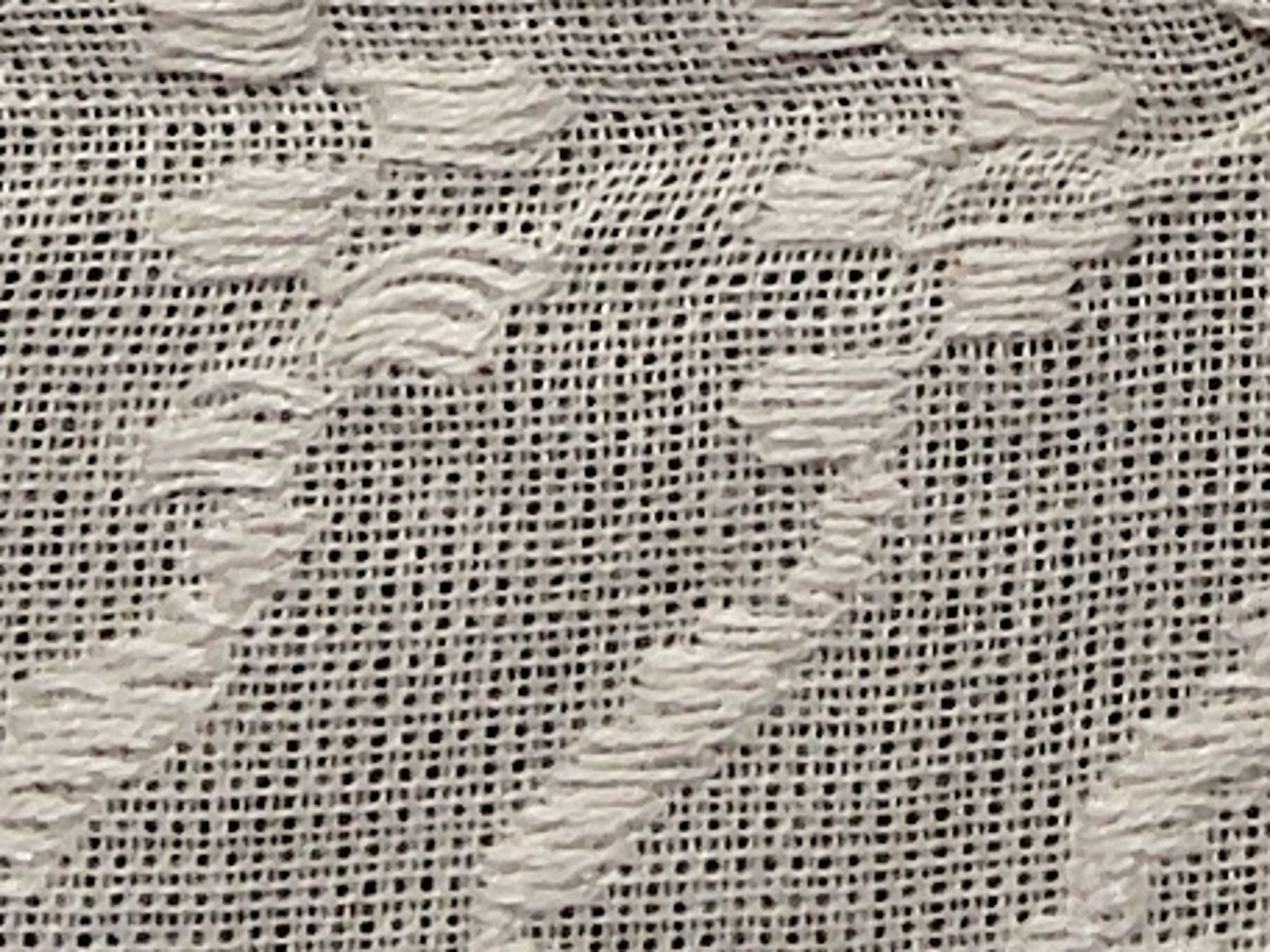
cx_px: 2064
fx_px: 6824
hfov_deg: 10.2
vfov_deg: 7.1
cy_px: -1968
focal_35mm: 186
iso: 100
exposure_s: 1/100
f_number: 2
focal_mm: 2.78
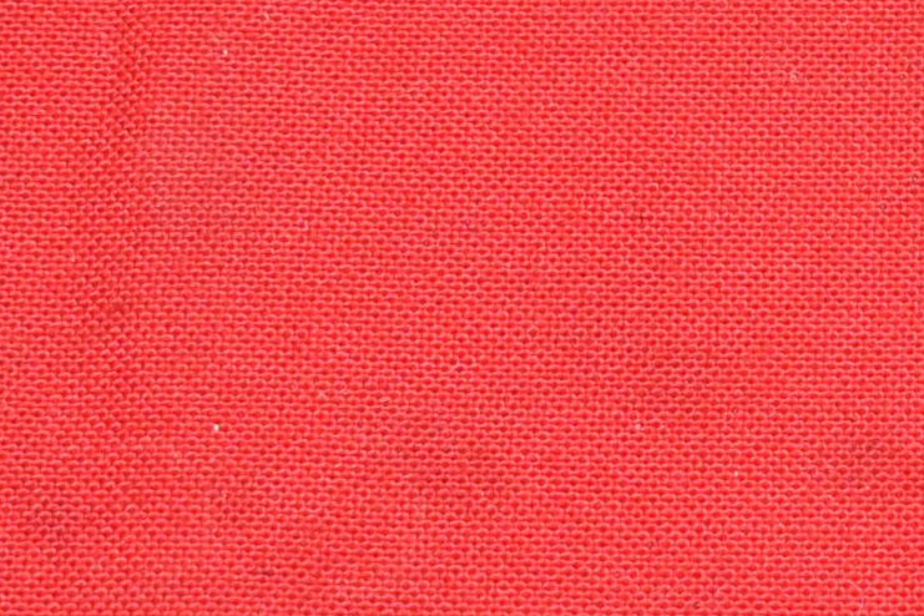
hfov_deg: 8.0
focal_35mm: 255
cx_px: 1079
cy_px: -614
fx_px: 6544
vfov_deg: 5.3
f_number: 5
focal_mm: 28
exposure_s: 1/100
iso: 640
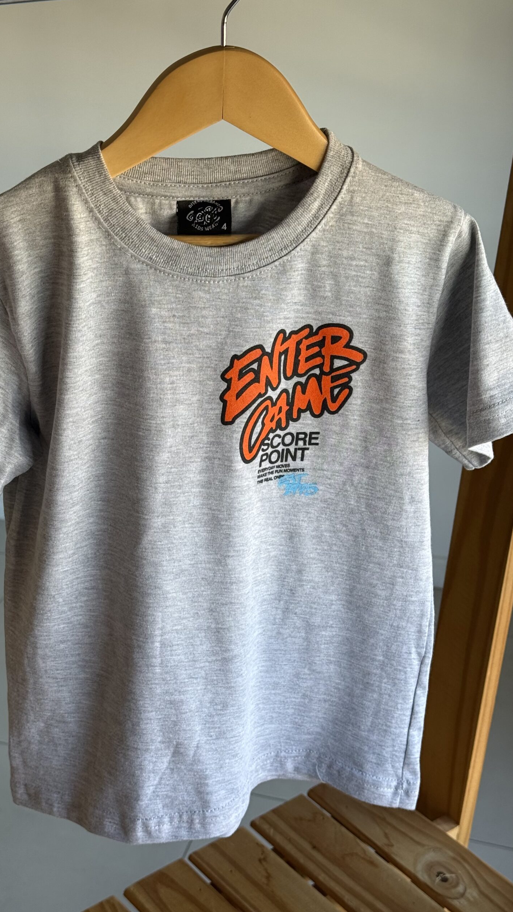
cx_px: 223
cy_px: 455
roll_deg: -0.7
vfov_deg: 39.2
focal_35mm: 53
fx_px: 1282
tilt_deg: -25.9
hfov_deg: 22.6
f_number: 1.78
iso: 50
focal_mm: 6.76
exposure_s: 1/192
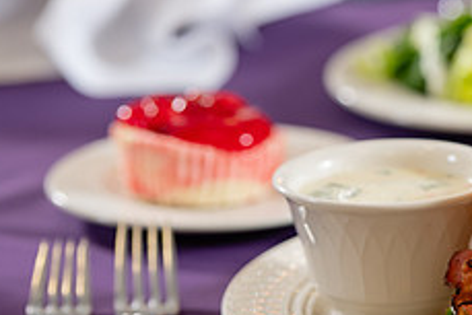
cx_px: 501
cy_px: 197
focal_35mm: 342
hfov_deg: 6.0
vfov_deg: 4.0
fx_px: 4487
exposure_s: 1/160
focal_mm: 135
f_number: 3.2
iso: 250
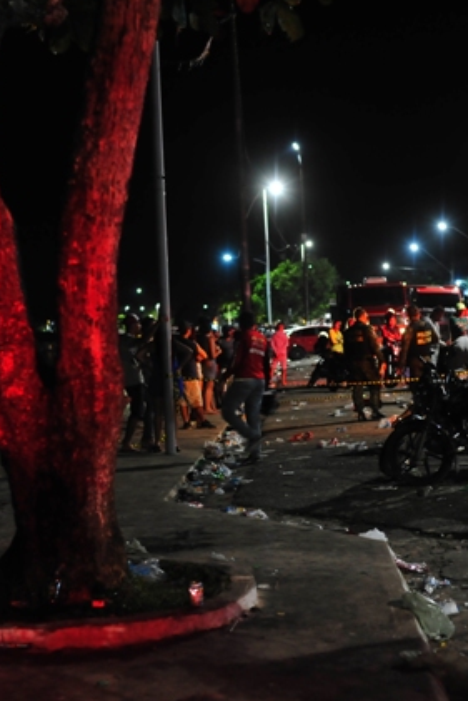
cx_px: 273
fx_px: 1481
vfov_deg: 26.6
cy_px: 353
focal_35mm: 76
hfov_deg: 17.9
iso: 2000
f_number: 2.8
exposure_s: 1/30
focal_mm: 50
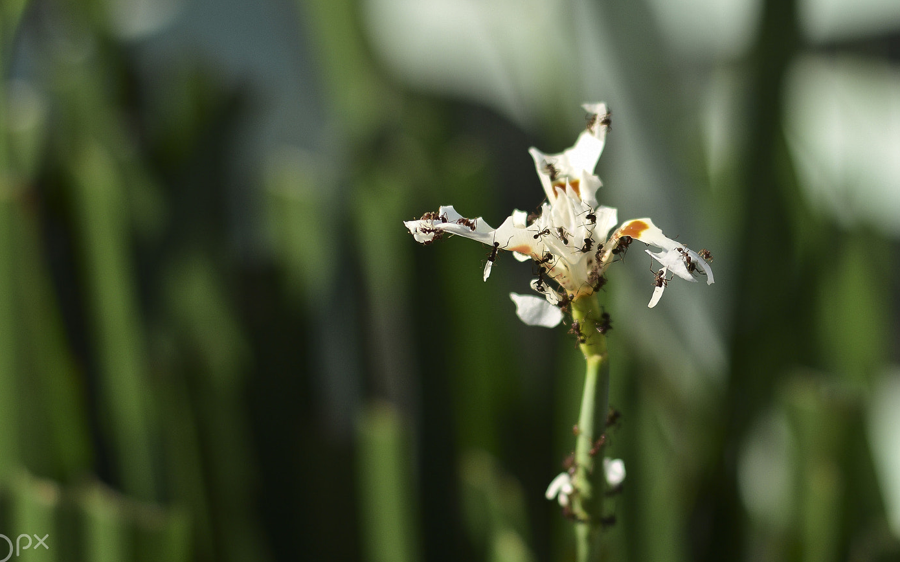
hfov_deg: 23.5
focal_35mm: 88
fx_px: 2158
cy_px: 289
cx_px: 406
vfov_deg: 14.8
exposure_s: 1/1250
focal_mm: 50
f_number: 3.2
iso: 100
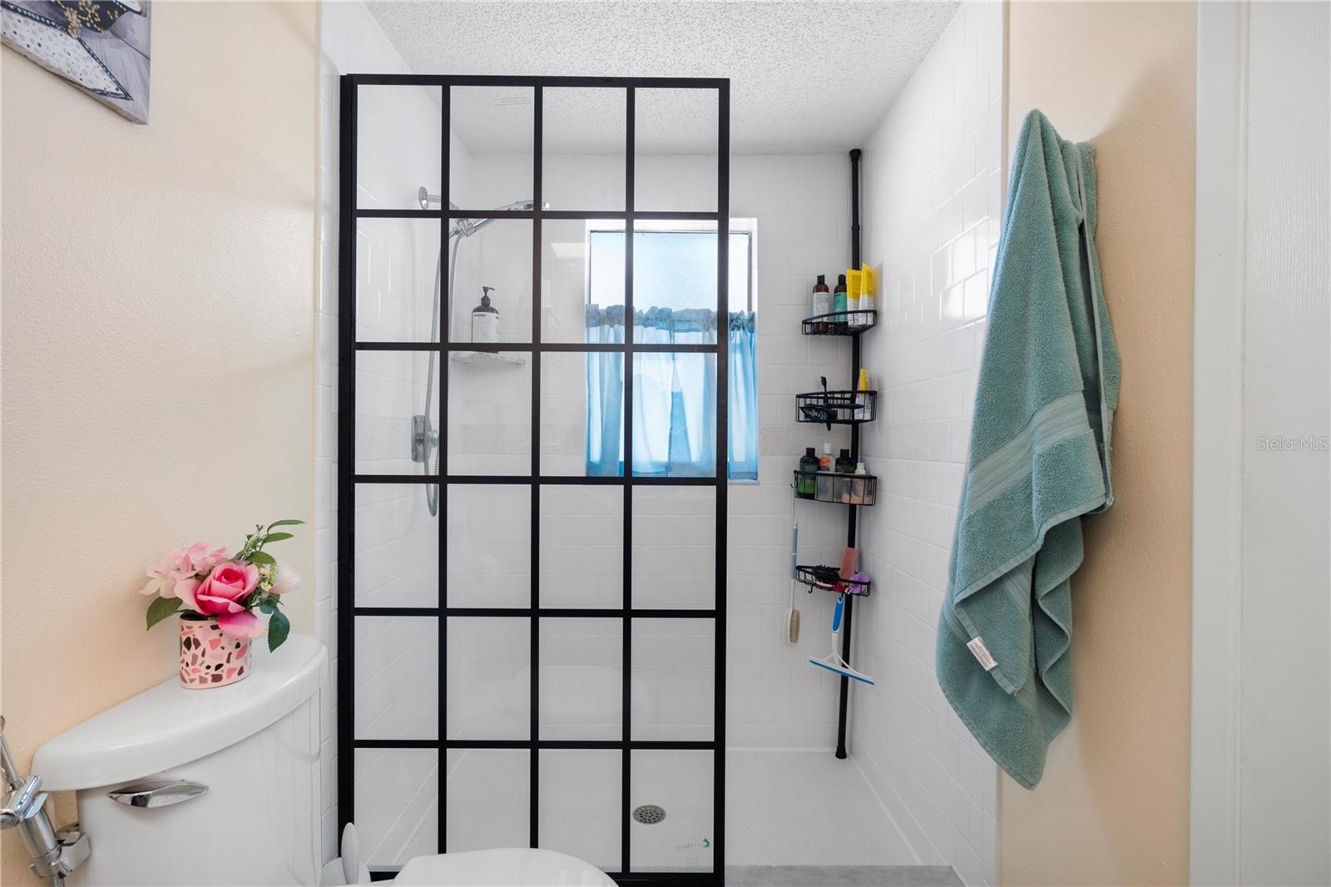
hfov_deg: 96.7
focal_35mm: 16
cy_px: 444
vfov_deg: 73.7
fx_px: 591
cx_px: 666
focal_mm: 16
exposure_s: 1/1.25
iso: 100
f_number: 10
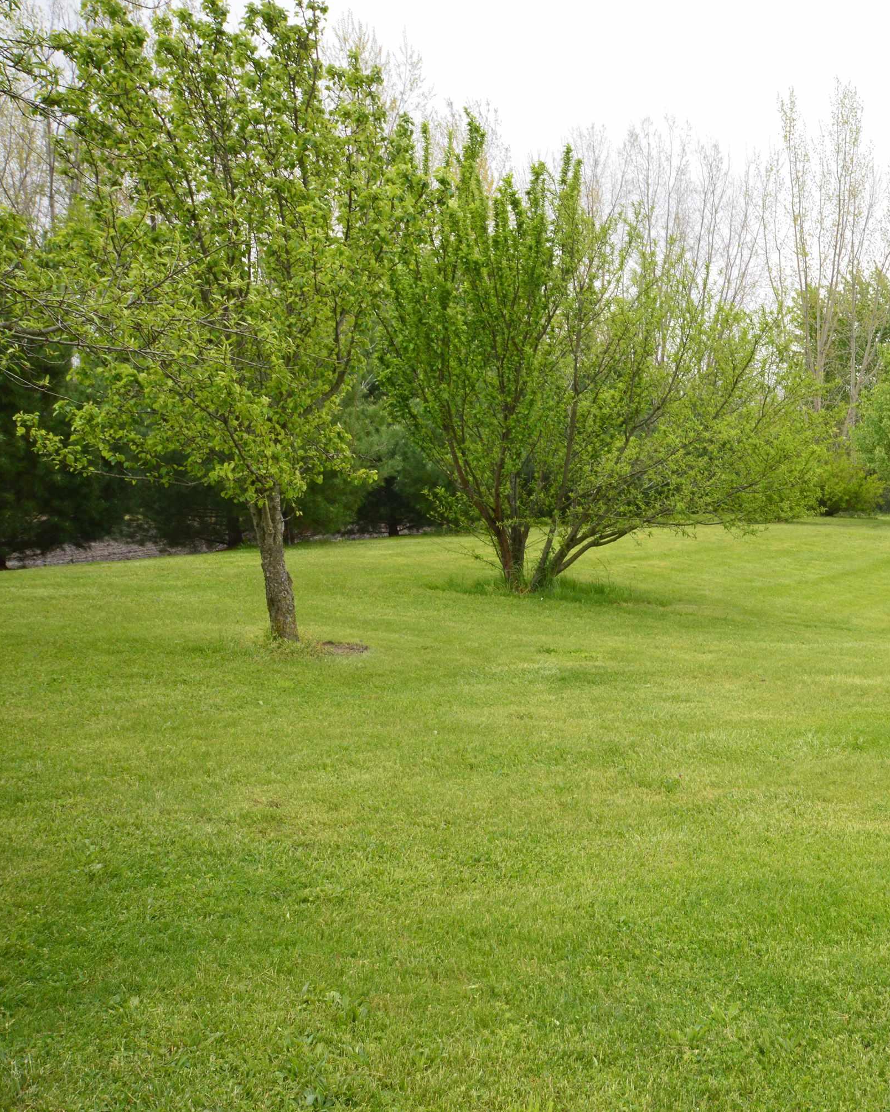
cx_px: 768
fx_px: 1416
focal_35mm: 43
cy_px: 549
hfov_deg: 33.4
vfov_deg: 42.9
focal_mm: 20
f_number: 10
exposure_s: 1/200
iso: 400
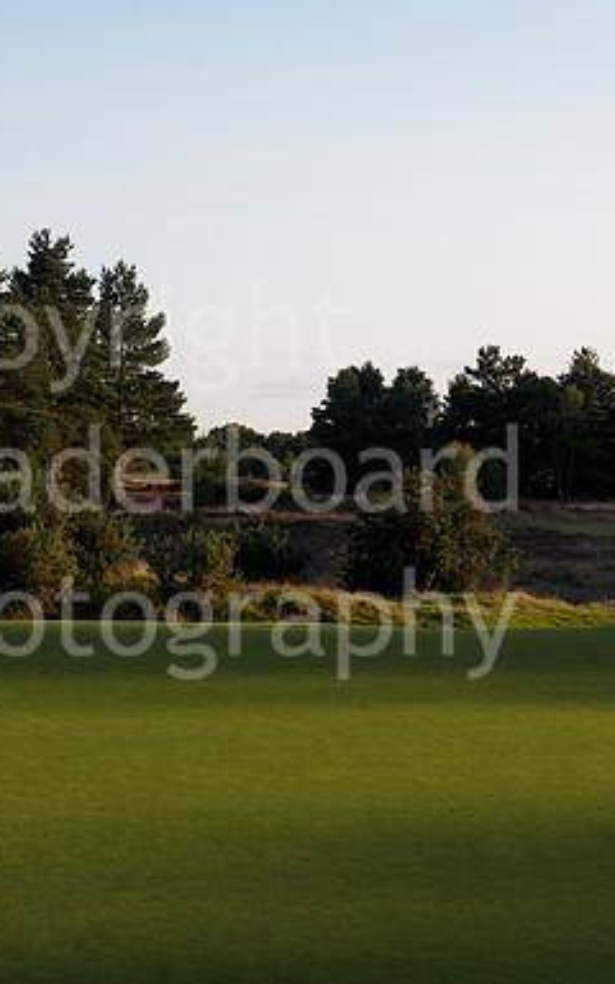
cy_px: 493
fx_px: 1984
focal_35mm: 74
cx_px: 192
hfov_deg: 17.6
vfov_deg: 27.8
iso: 200
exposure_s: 1/320
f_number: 7.1
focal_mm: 48
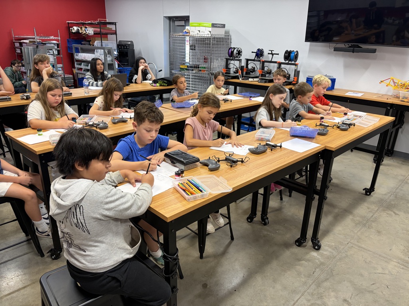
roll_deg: +0.1
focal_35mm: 26
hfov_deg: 67.3
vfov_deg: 53.1
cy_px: 153
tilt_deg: -20.8
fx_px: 307
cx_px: 204
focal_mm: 5.96
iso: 80
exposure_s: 1/60
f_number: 1.6
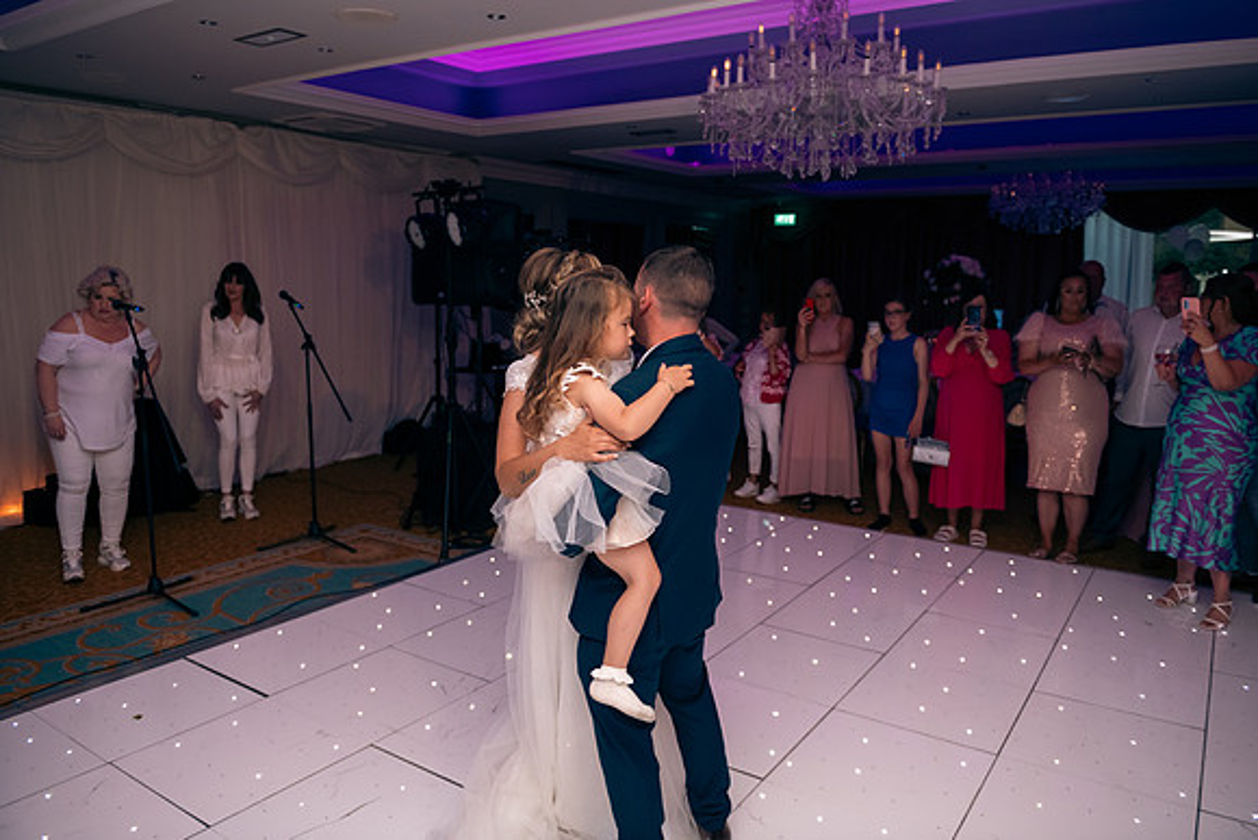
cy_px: 420
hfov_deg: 69.4
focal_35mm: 26
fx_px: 909
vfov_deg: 49.6
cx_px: 629
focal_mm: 26
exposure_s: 1/160
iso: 800
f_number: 3.5
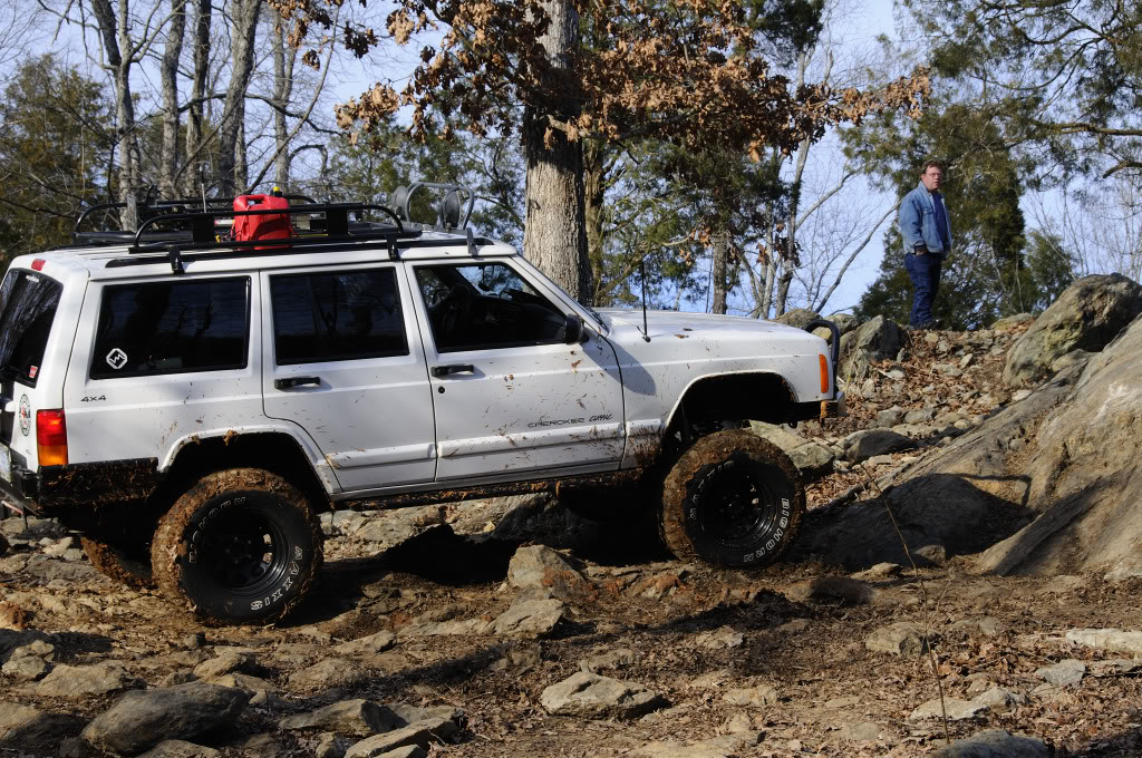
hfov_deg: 26.0
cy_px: 379
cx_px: 571
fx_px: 2471
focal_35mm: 78
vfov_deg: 17.4
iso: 200
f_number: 11
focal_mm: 52
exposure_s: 1/125
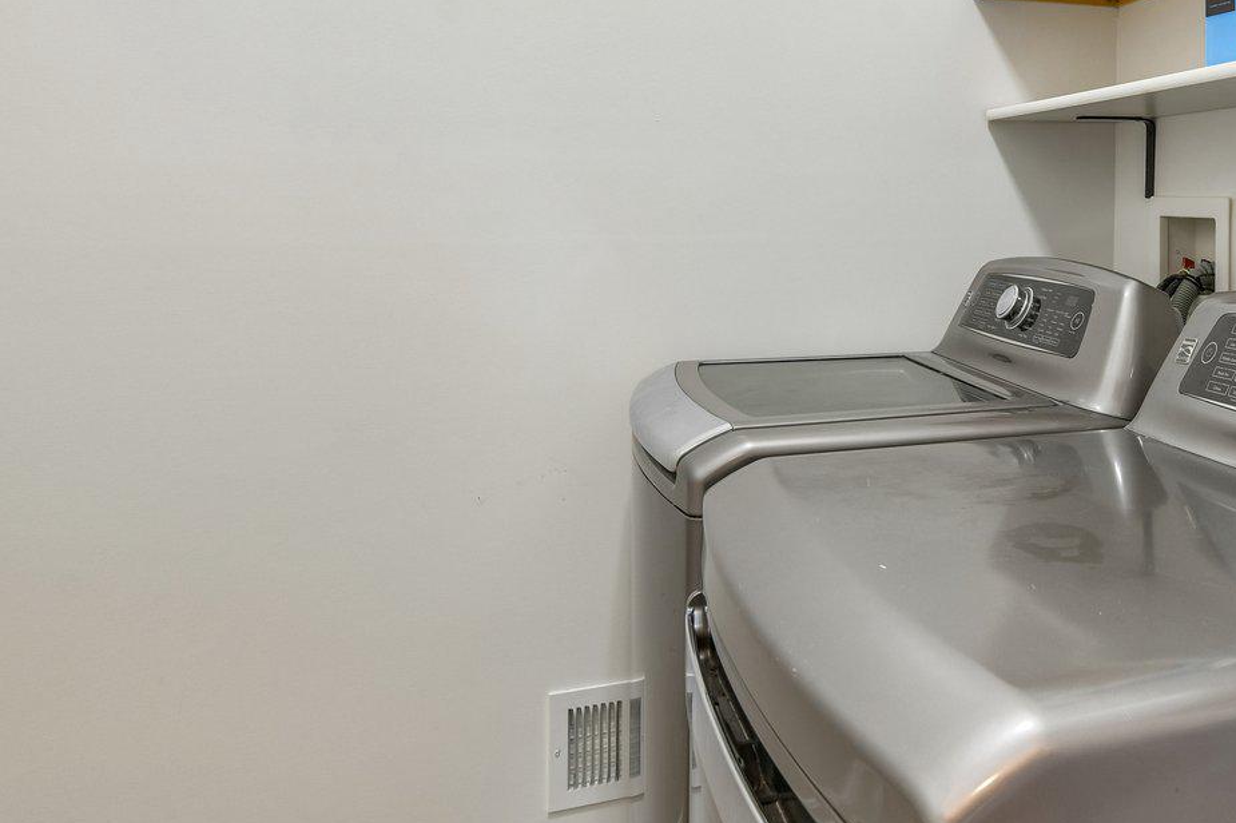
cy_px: 222
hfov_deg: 56.3
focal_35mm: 31
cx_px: 973
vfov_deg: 41.3
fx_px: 1064
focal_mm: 14
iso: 400
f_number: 8
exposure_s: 1/8
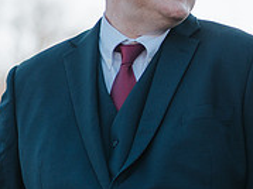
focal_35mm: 447
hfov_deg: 4.4
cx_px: 312
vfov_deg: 3.3
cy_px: 73
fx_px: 3265
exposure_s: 1/400
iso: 100
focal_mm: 85
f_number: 2.8
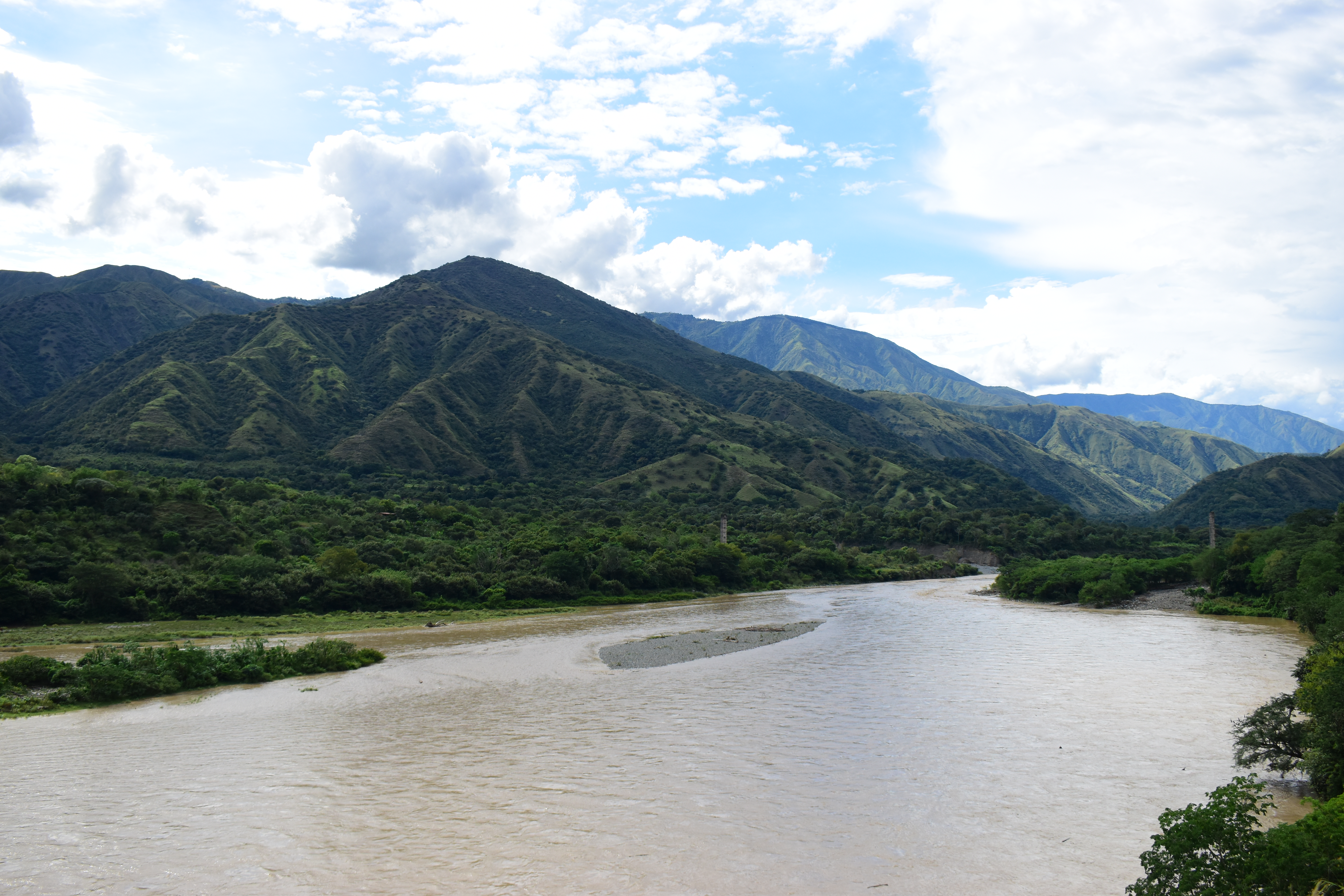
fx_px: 1232
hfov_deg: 57.2
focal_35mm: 33
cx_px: 672
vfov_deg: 40.0
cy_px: 448
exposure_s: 1/2000
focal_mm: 22
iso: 400
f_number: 5.6
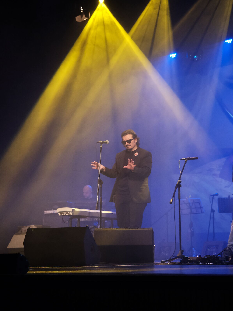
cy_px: 156
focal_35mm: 65
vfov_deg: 29.8
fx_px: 584
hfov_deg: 22.6
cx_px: 116
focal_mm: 30.2
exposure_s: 1/80
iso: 3200
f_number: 2.8
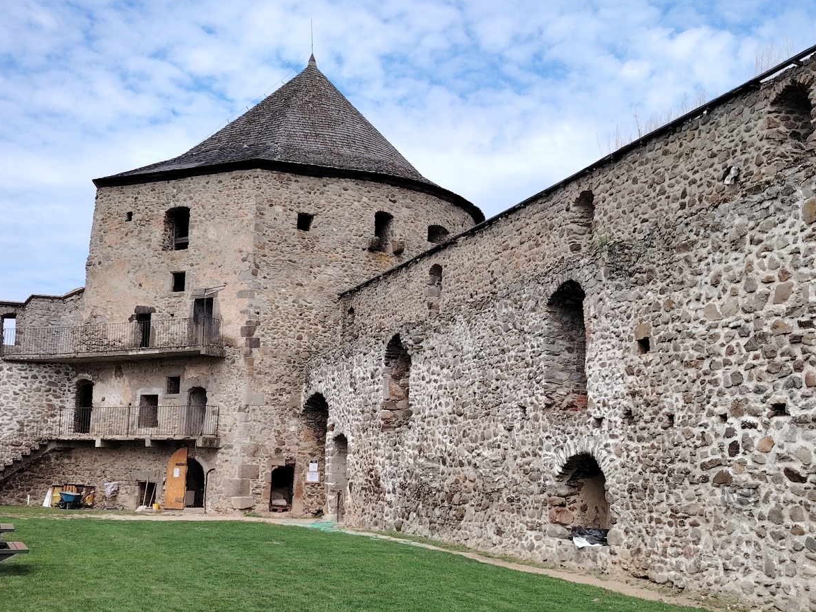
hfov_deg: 43.8
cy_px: 304
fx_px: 1014
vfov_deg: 33.6
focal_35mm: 43
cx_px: 403
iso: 100
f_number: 1.75
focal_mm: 5.25
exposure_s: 1/679
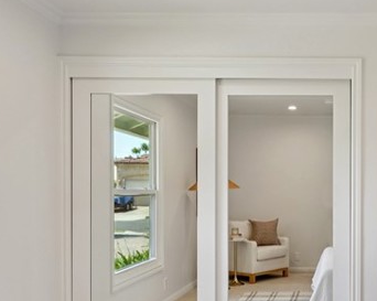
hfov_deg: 38.2
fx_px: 502
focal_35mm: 45
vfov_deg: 33.1
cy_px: 203
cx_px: 345
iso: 400
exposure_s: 1/50
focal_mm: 16
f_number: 8
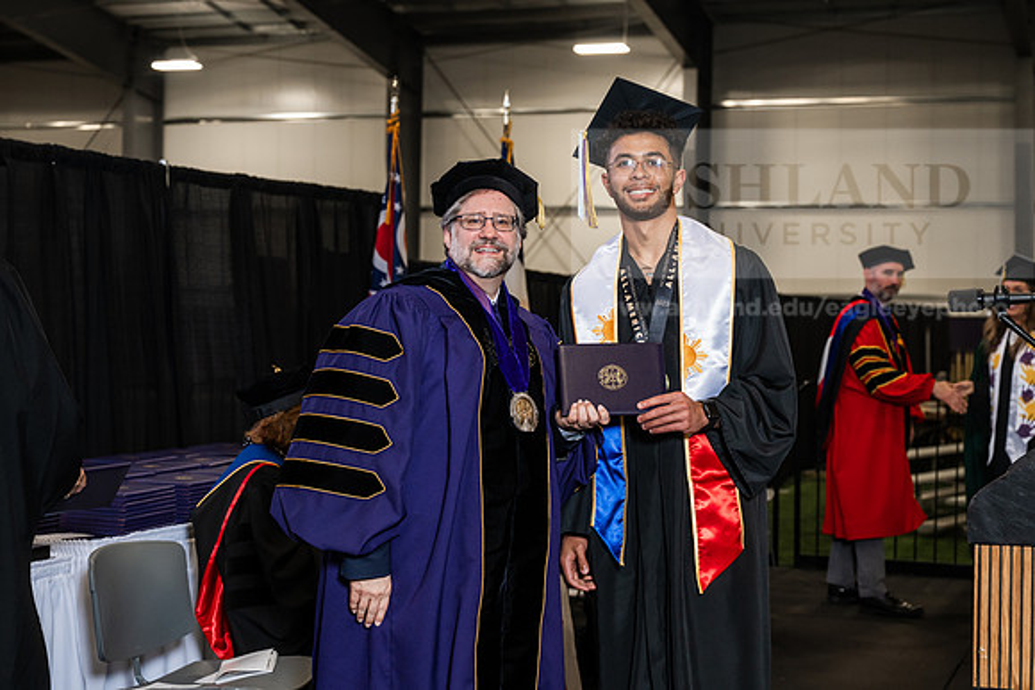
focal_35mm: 59
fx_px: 1697
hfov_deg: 33.9
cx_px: 518
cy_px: 345
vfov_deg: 23.0
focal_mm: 59
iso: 1250
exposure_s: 1/200
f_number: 4.5
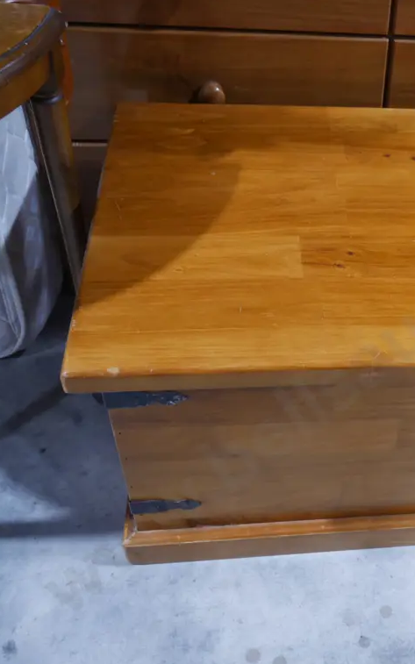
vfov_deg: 46.2
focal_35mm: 43
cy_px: 333
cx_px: 412
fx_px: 778
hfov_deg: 28.1
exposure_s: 1/60
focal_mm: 15
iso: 640
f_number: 3.6
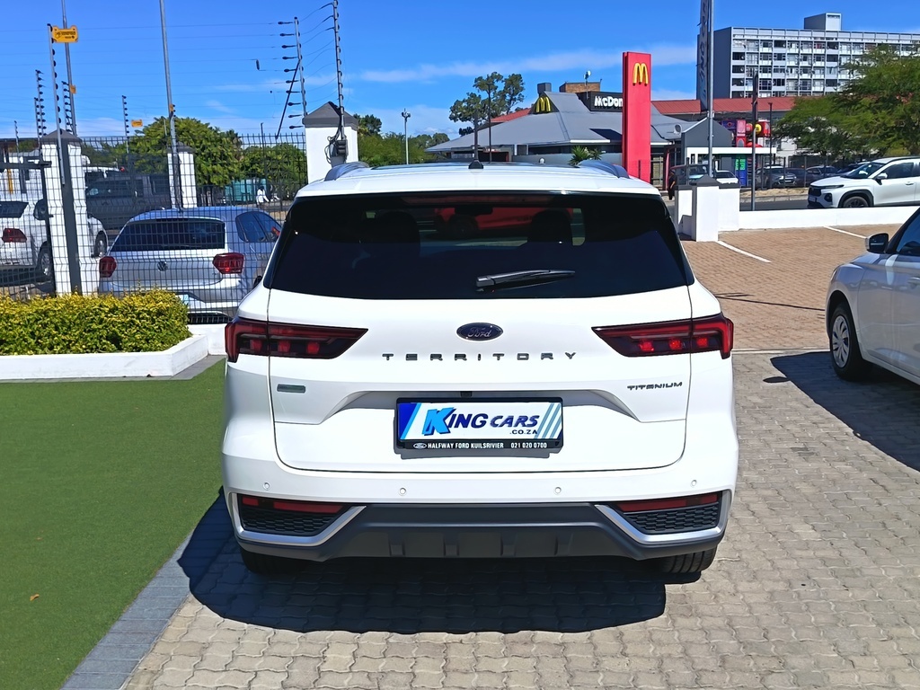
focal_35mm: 37
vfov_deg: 38.7
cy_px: 345
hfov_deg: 50.1
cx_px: 460
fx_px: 983
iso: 100
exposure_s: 1/1541
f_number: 1.75
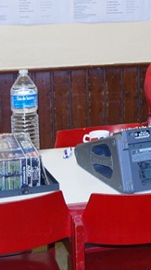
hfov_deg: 11.3
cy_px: 37
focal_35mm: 104
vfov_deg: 20.2
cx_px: 204
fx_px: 743
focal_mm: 24
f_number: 4
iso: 200
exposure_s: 1/6
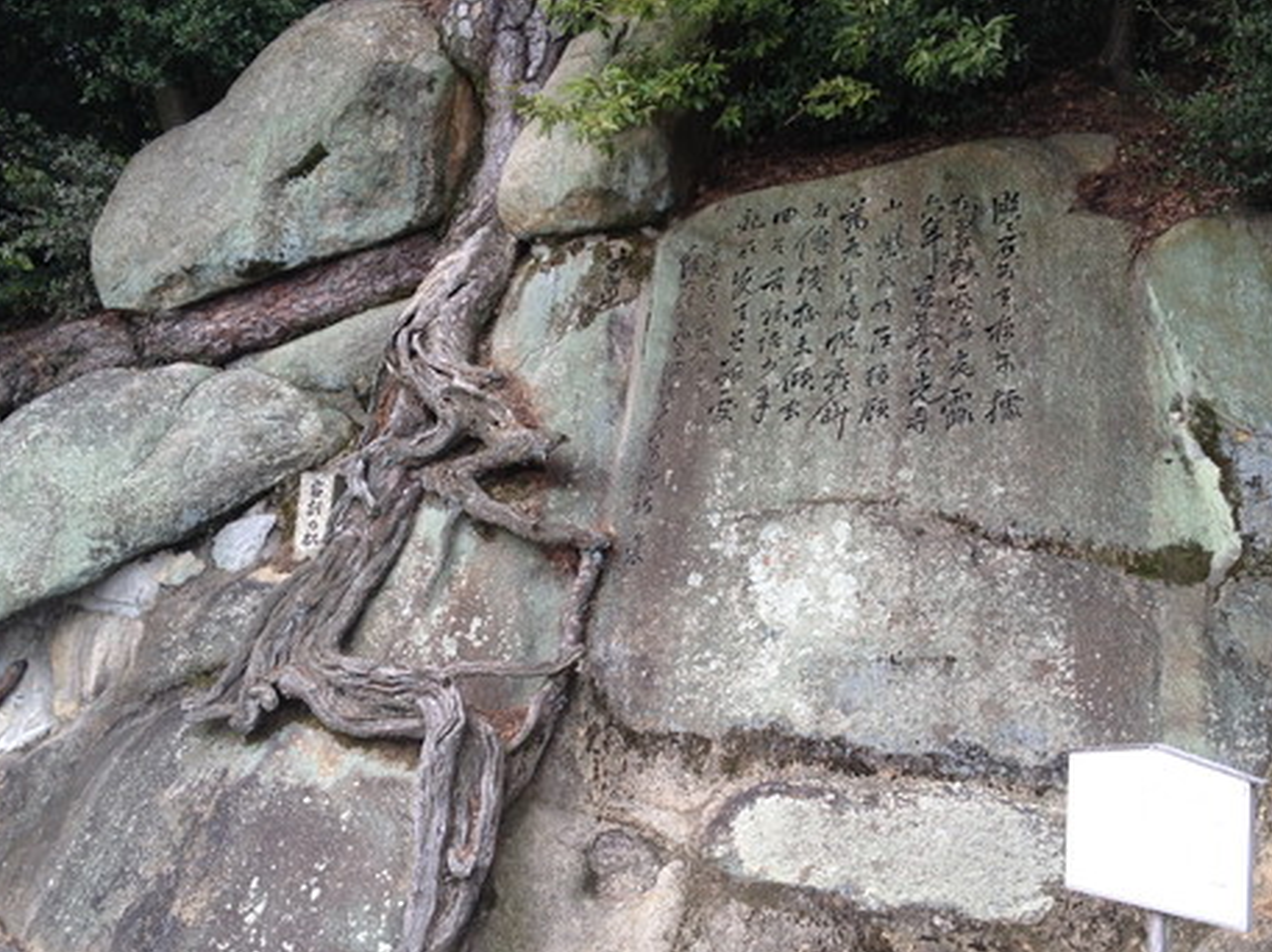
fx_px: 1689
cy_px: 468
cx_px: 707
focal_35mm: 46
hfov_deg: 41.2
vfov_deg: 31.5
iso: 50
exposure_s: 1/169
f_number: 2.4
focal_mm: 4.28
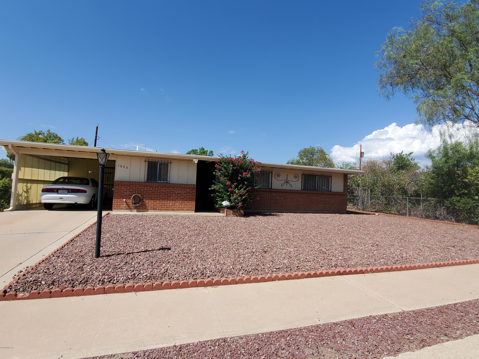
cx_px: 240
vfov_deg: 89.9
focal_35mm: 13
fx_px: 180
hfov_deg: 106.2
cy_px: 180
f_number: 2.2
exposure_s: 1/1283
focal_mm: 1.8
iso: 50
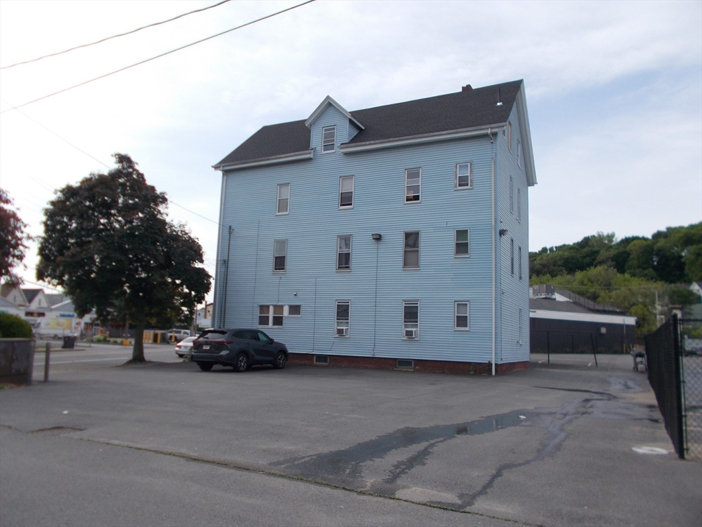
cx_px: 351
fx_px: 527
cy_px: 264
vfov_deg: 53.1
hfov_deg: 67.3
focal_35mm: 26
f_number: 8
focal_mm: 4.6
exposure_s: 1/125
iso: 80
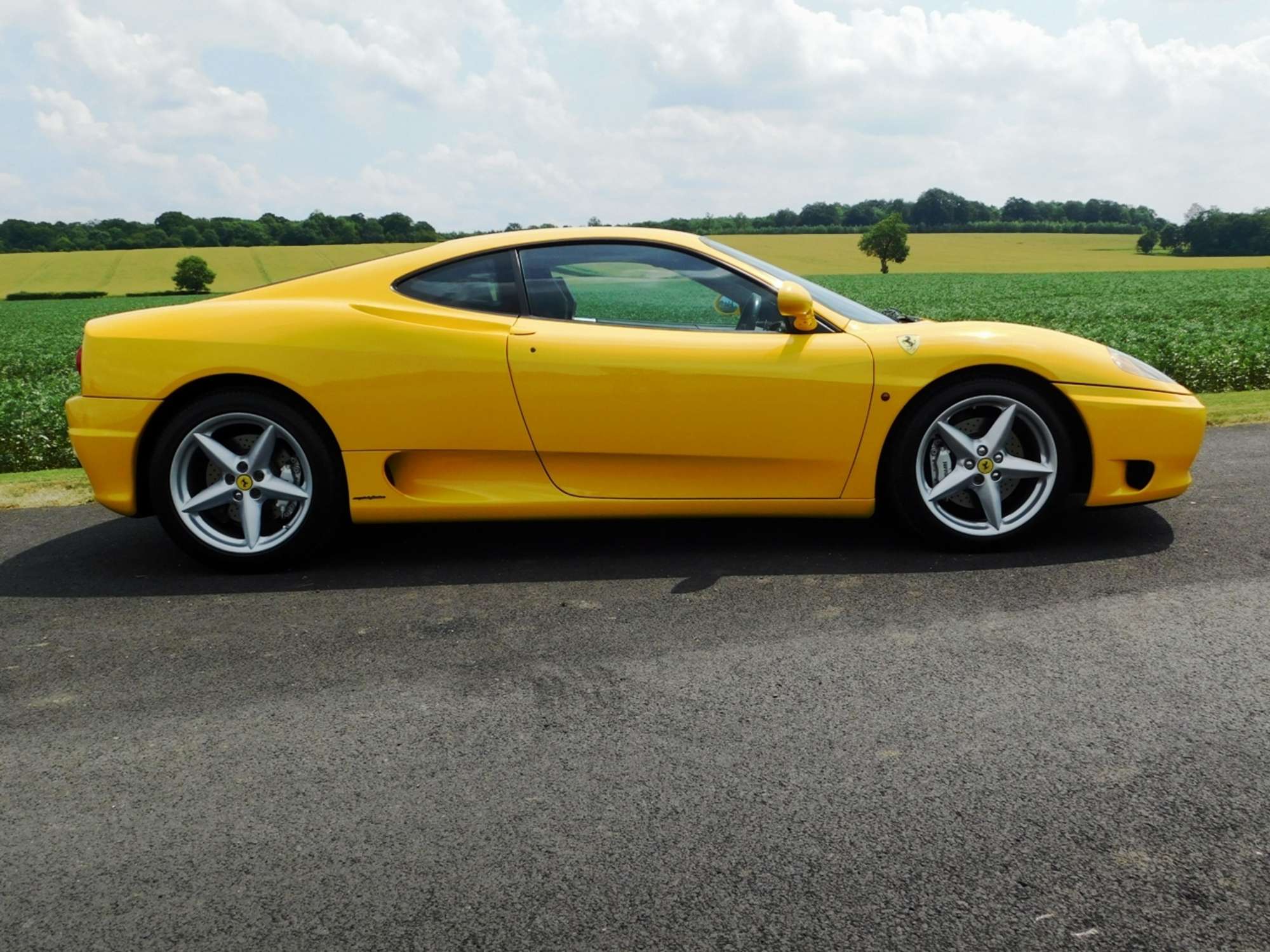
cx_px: 635
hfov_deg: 60.0
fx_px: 1101
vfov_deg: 46.8
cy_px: 476
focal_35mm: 30
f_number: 6.4
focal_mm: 5.3
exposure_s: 1/500
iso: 125
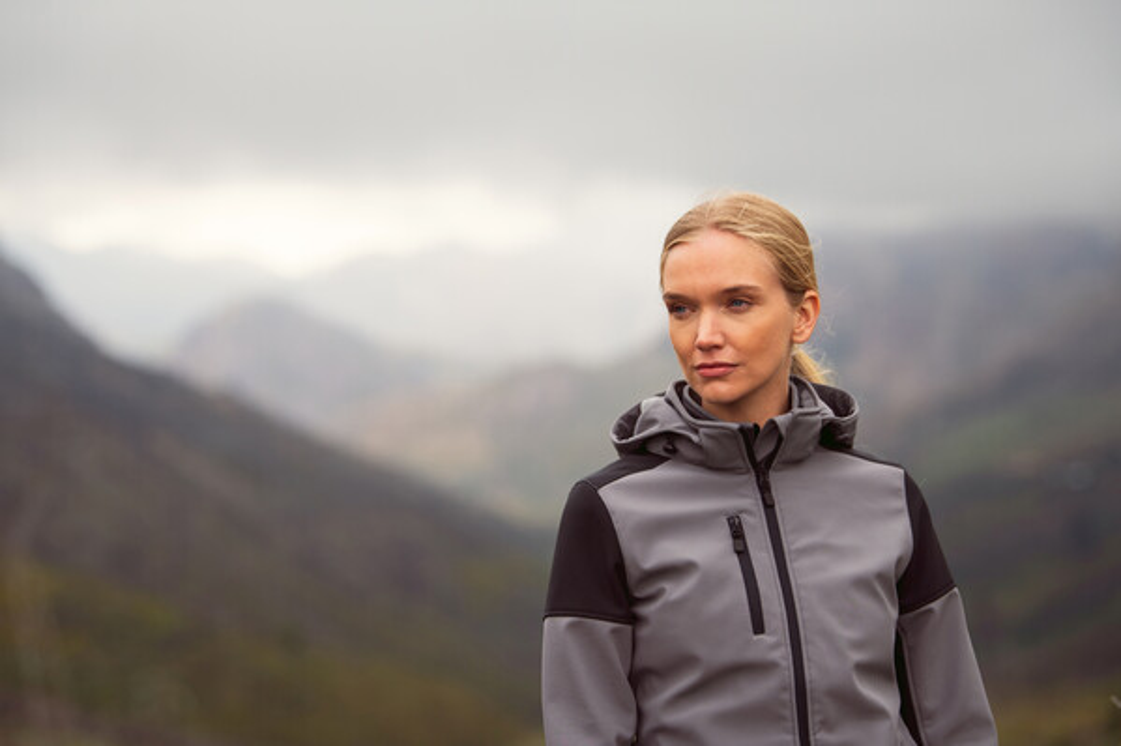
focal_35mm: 110
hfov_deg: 18.6
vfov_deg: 12.4
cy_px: 373
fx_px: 3424
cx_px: 560
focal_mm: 110
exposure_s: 1/320
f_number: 3.5
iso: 640
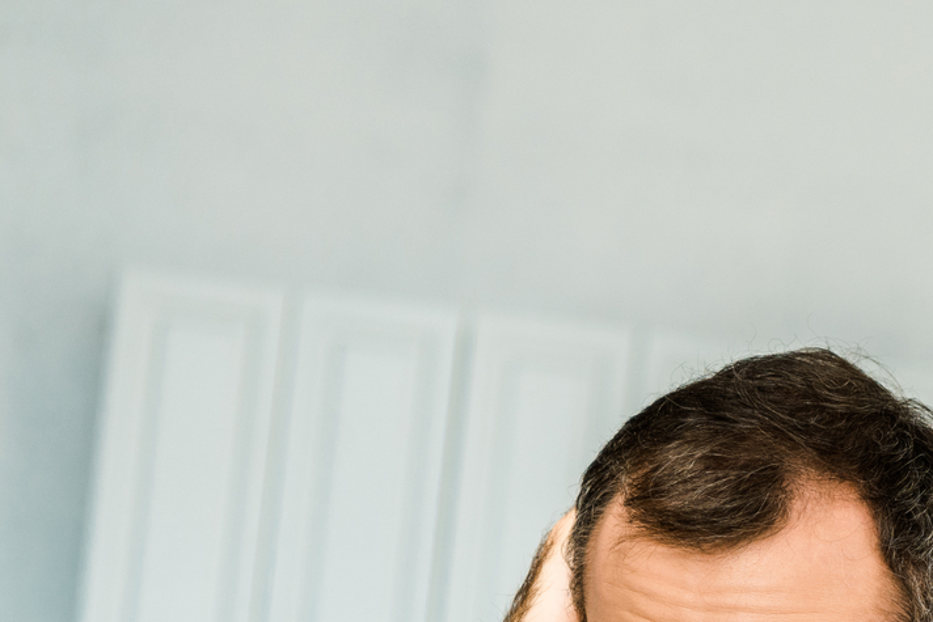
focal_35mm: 146
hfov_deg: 13.8
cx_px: 1034
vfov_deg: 9.2
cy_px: 852
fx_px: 3784
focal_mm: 52
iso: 200
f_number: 3.5
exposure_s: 1/400
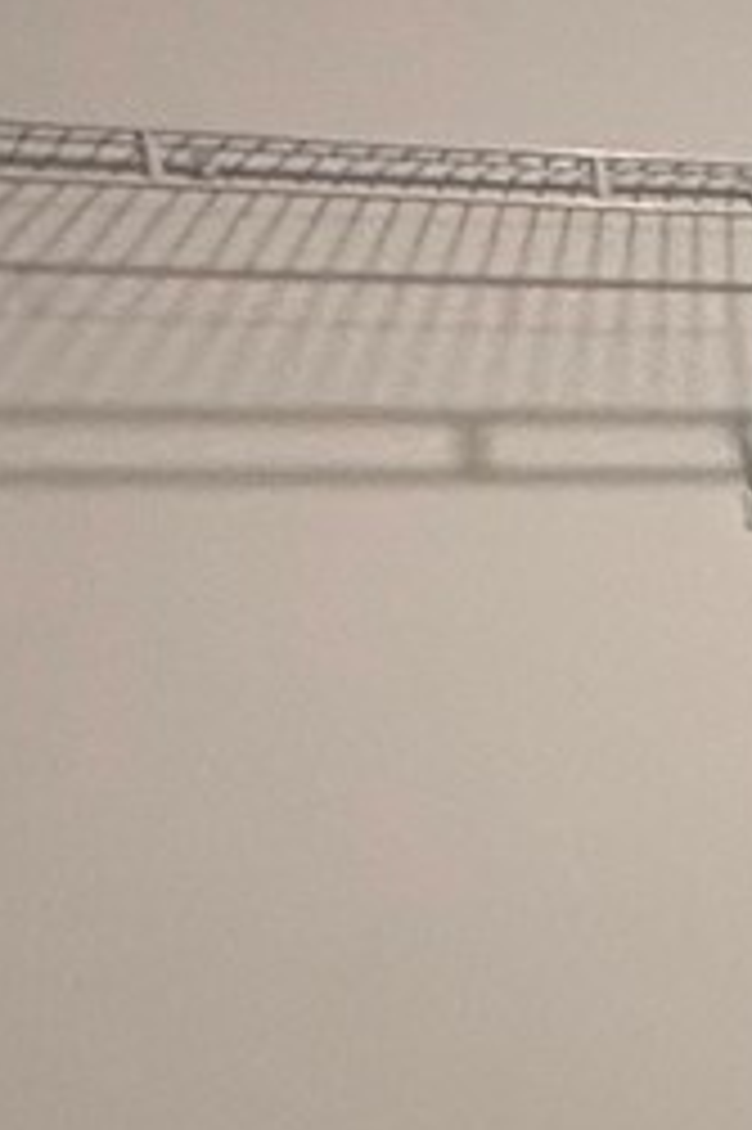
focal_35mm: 93
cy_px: 1144
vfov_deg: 21.1
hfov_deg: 9.8
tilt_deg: -11.9
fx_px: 2918
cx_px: 2472
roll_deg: +1.2
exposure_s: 1/120
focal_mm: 2.22
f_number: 2.2
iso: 250
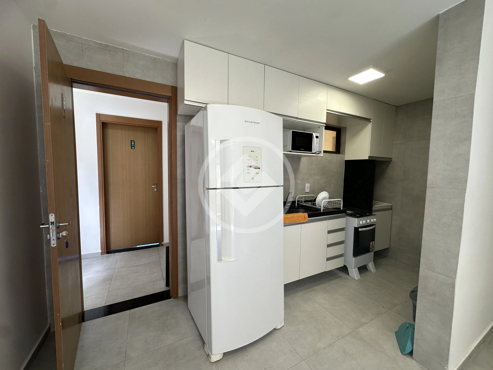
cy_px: 185
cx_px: 246
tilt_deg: -2.9
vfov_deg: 85.7
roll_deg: -2.0
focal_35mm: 14
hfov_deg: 102.1
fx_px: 199
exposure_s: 1/99
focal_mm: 2.22
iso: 80
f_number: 2.2
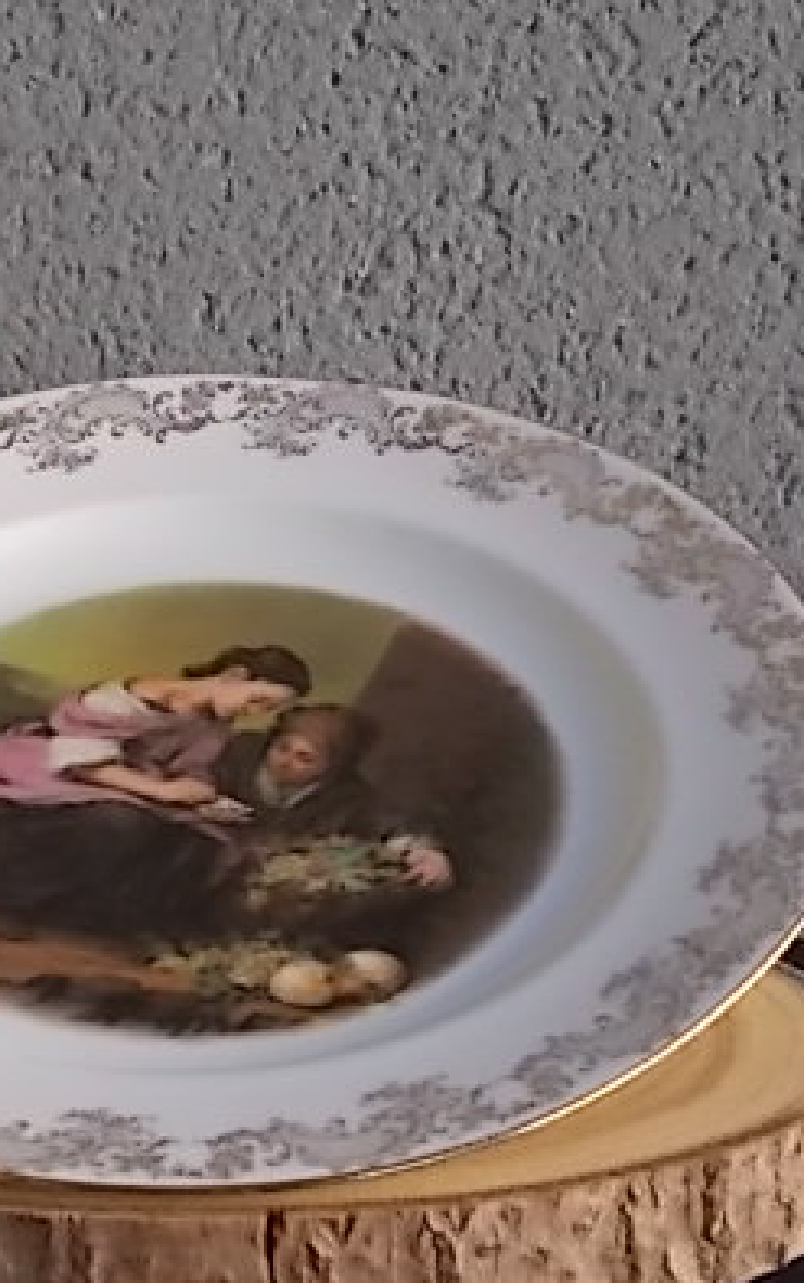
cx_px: 215
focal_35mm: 86
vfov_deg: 24.0
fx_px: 3008
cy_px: 768
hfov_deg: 15.2
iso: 250
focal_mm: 9
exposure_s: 1/250
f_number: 4.5
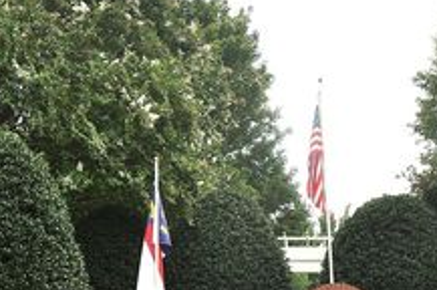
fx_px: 836
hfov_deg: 29.2
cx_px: 274
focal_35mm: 69
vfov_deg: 19.4
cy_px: 246
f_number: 8
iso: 200
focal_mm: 20
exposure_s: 1/200
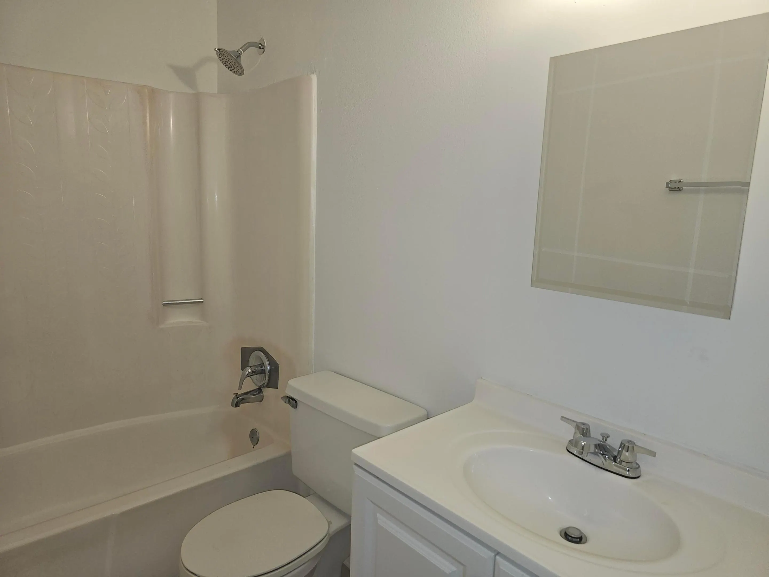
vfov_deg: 58.9
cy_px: 288
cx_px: 384
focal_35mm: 23
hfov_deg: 73.9
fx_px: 511
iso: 64
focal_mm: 6.3
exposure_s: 1/60
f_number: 1.7
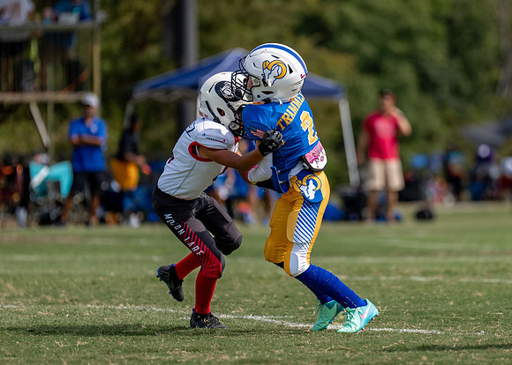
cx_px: 336
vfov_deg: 4.6
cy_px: 171
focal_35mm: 314
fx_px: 4567
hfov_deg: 6.4
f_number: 2.8
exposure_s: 1/2500
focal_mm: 200
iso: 100
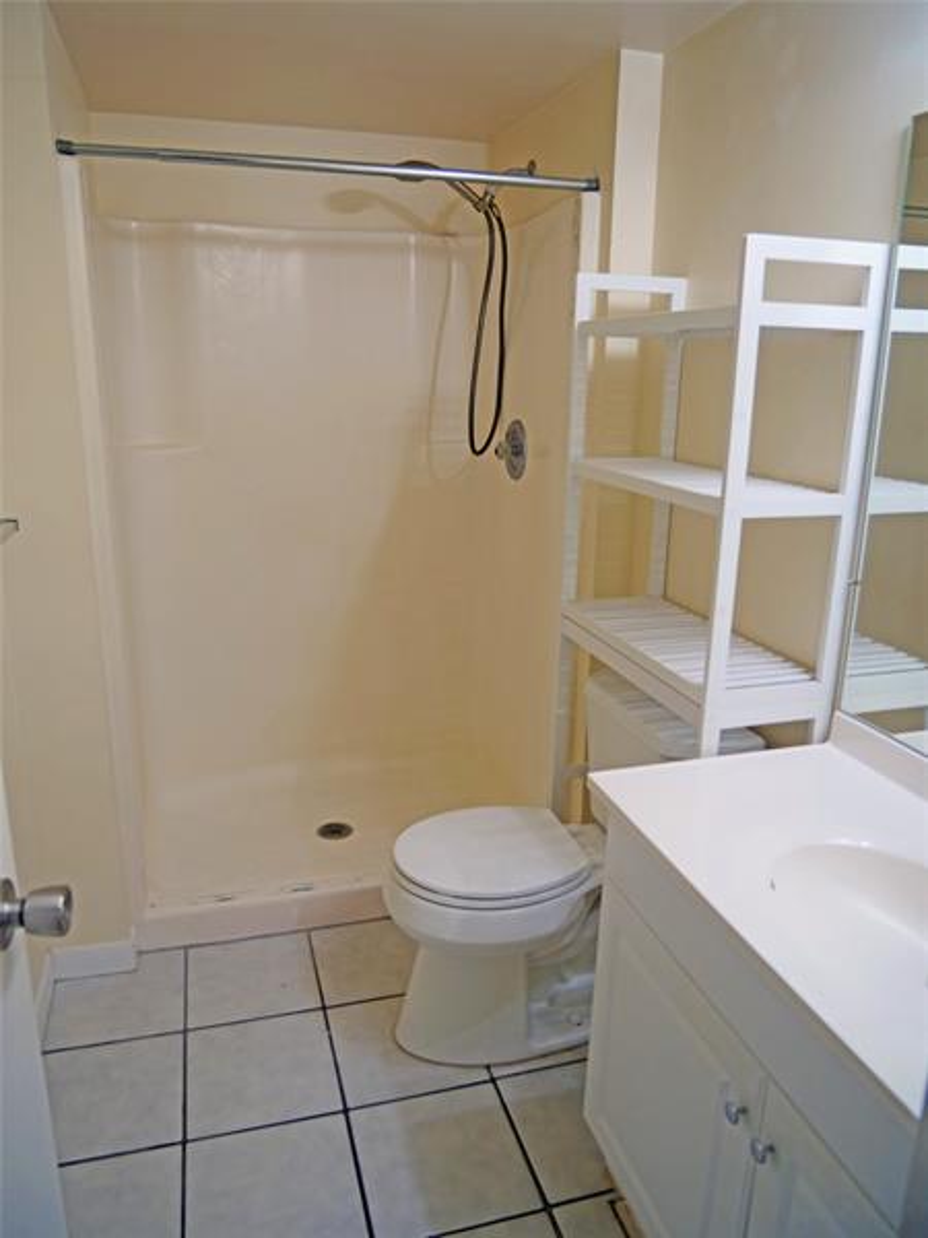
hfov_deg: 56.8
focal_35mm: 24
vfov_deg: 71.6
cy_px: 619
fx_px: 858
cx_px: 464
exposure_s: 1/100
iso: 200
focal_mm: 12
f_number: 3.5
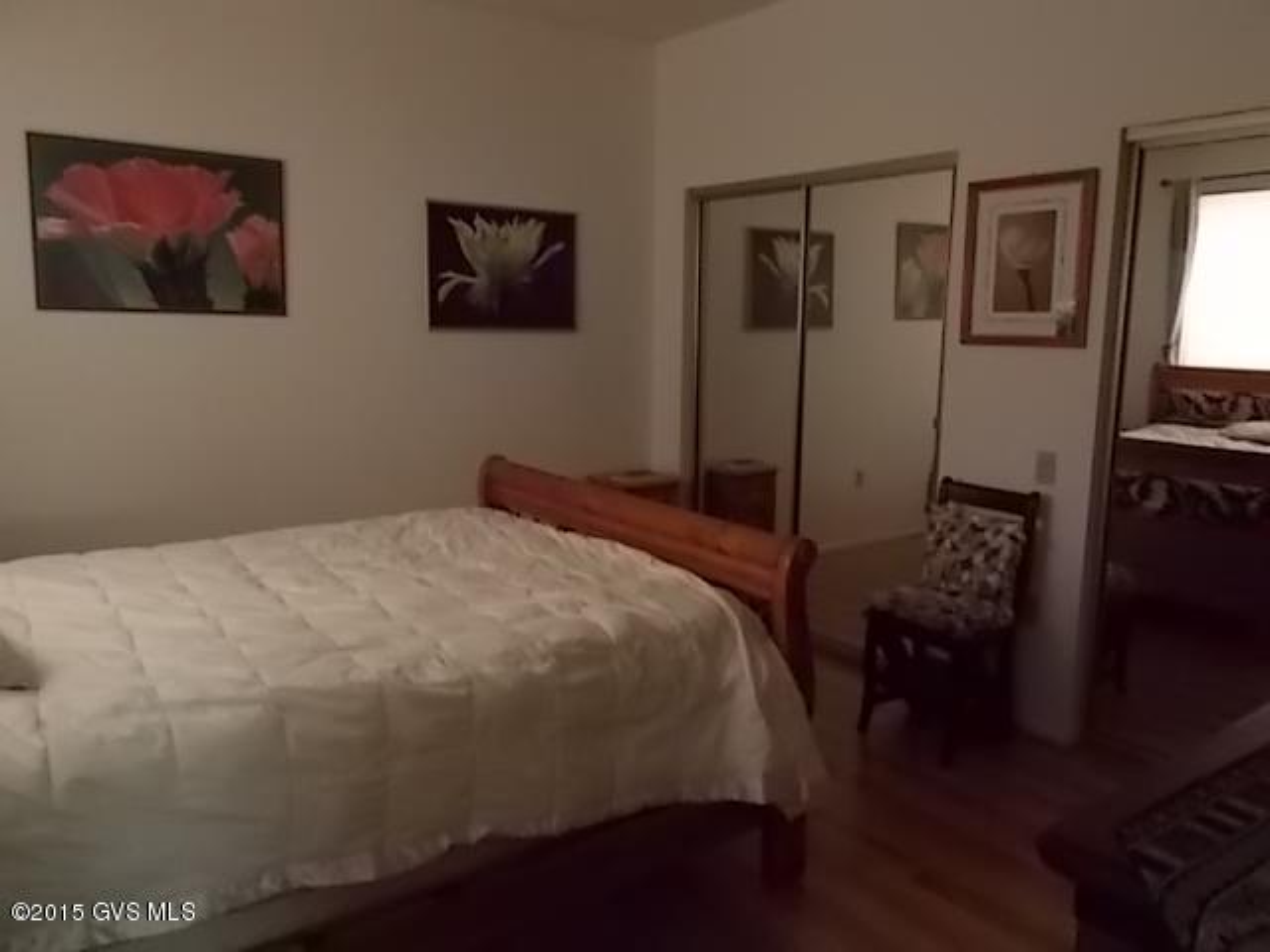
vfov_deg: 53.1
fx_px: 954
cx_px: 635
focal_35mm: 26
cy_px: 476
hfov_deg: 67.3
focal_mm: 4.6
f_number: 3.2
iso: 400
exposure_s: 1/10
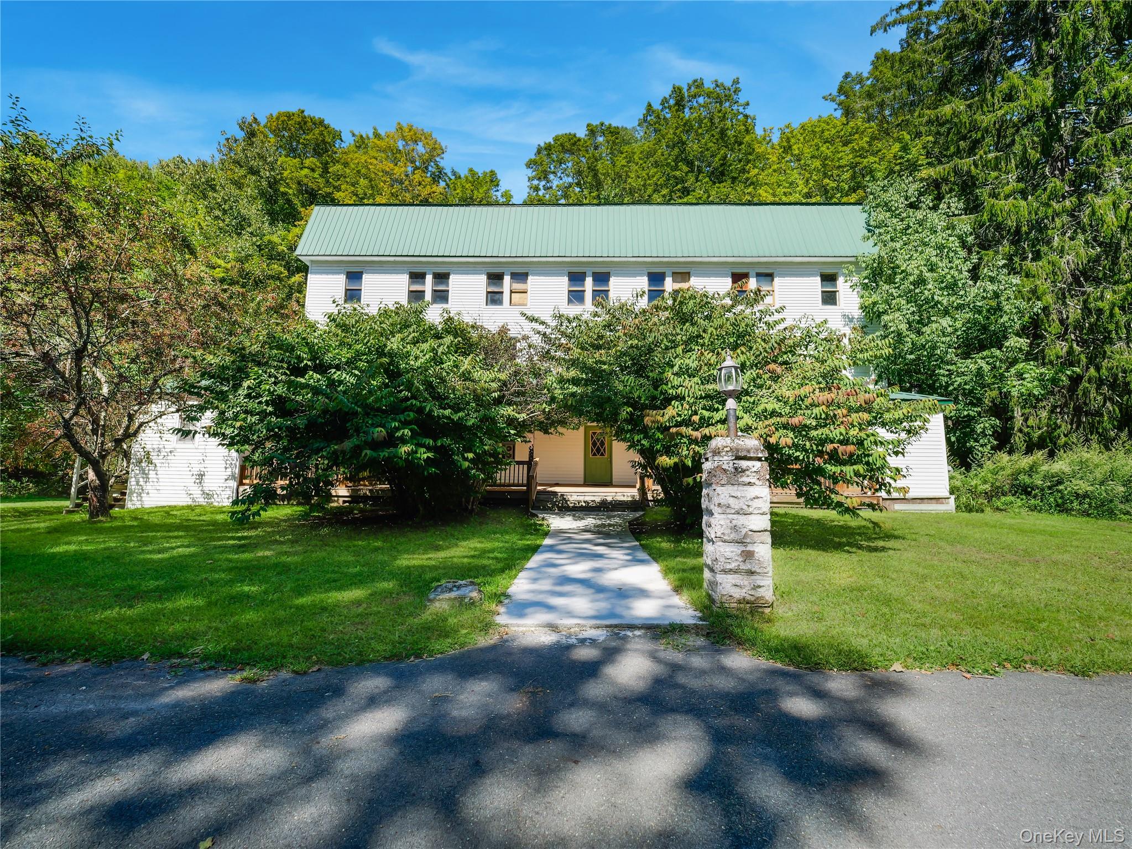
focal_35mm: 14
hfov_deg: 102.1
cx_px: 566
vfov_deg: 85.7
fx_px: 458
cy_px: 424
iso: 200
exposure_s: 1/500
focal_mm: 7
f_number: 3.5
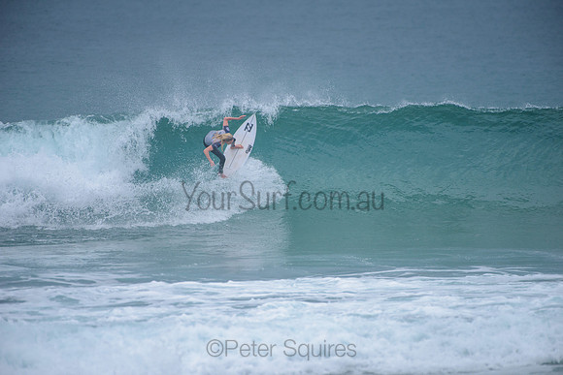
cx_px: 282
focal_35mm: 500
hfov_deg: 4.1
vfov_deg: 2.8
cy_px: 188
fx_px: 7821
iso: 280
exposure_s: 1/2000
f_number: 5.6
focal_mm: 500
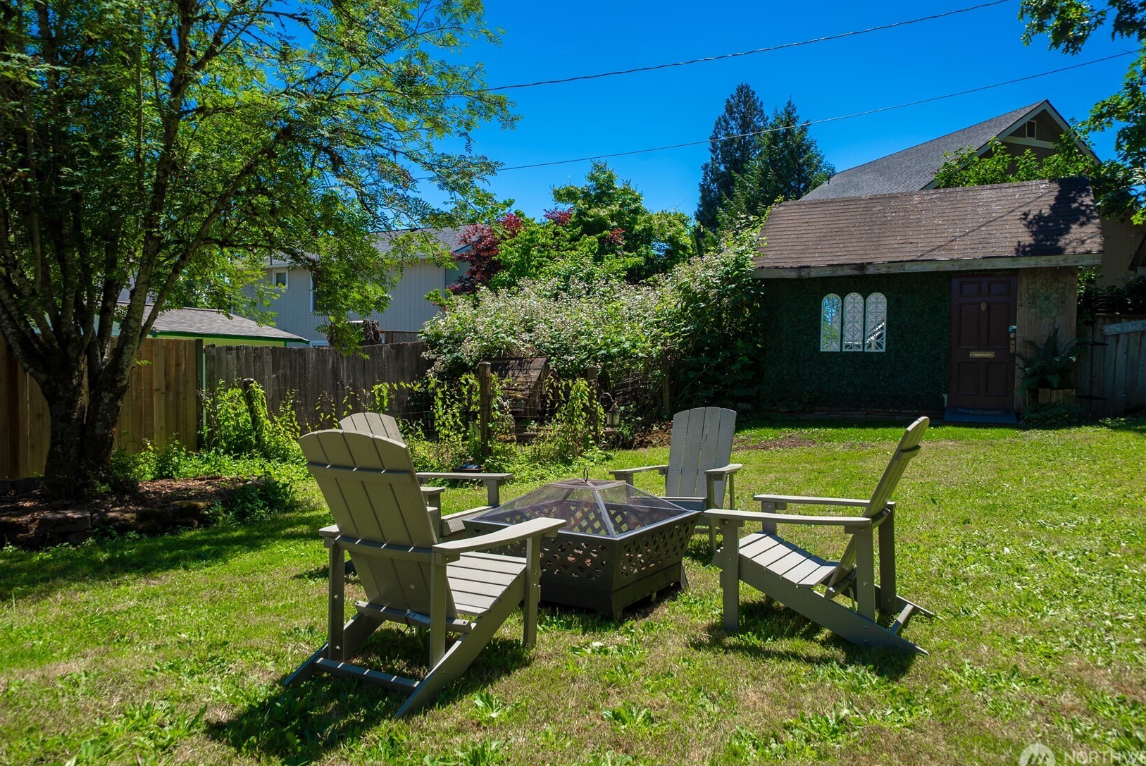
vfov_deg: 51.3
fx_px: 796
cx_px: 594
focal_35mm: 25
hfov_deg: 71.5
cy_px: 390
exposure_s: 1/125
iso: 80
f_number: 7.1
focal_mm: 24
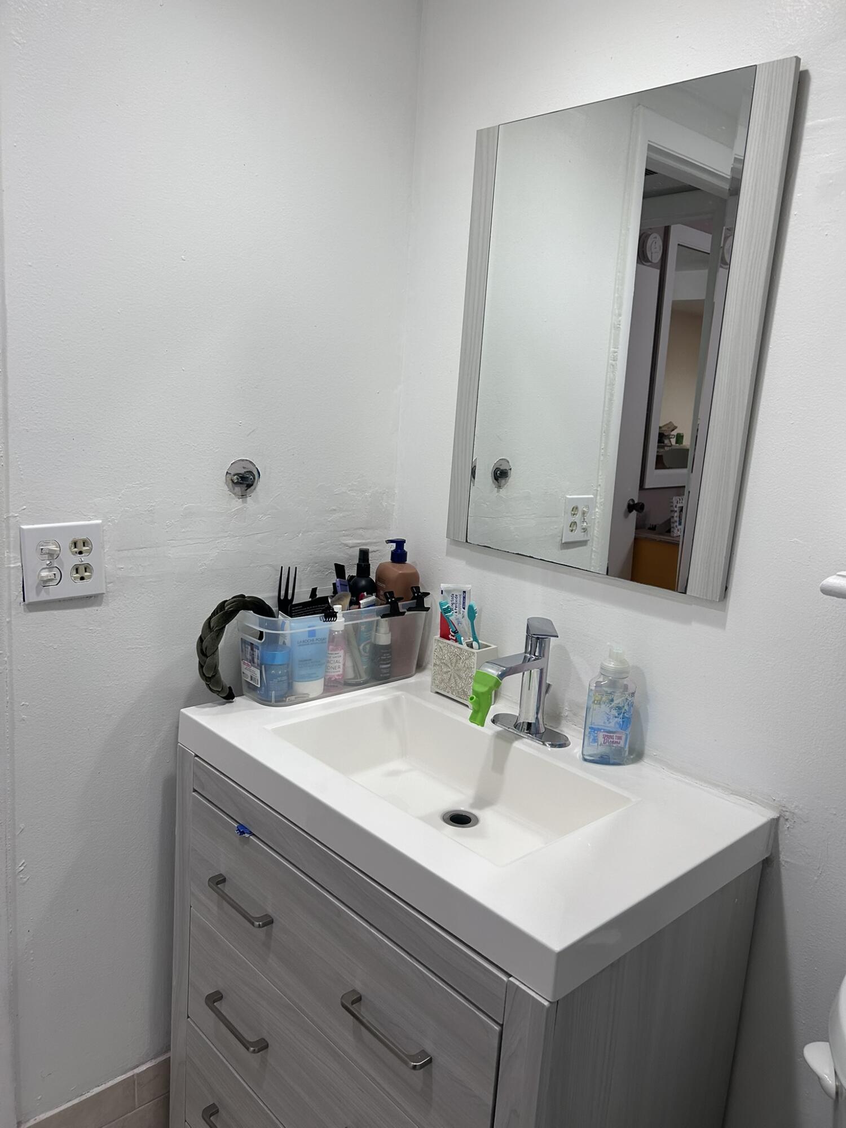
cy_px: 564
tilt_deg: -11.5
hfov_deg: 53.1
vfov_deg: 67.3
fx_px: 847
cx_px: 423
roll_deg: -4.6
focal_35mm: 26
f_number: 1.5
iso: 80
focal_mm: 5.7
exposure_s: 1/120
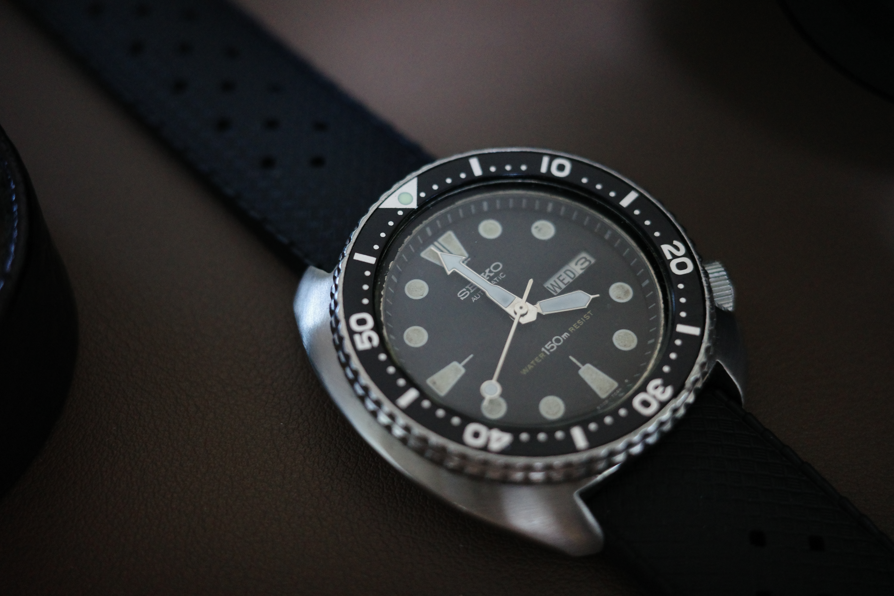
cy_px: 298
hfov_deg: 48.5
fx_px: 993
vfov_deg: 33.4
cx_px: 447
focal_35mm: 40
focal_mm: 26
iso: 3200
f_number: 2.8
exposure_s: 1/40
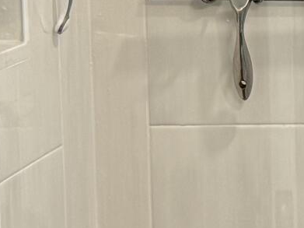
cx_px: 558
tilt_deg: -5.6
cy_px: 24
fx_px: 1615
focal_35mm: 184
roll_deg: +0.6
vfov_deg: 8.0
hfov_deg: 10.1
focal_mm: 6.76
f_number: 1.78
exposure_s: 1/120
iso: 250
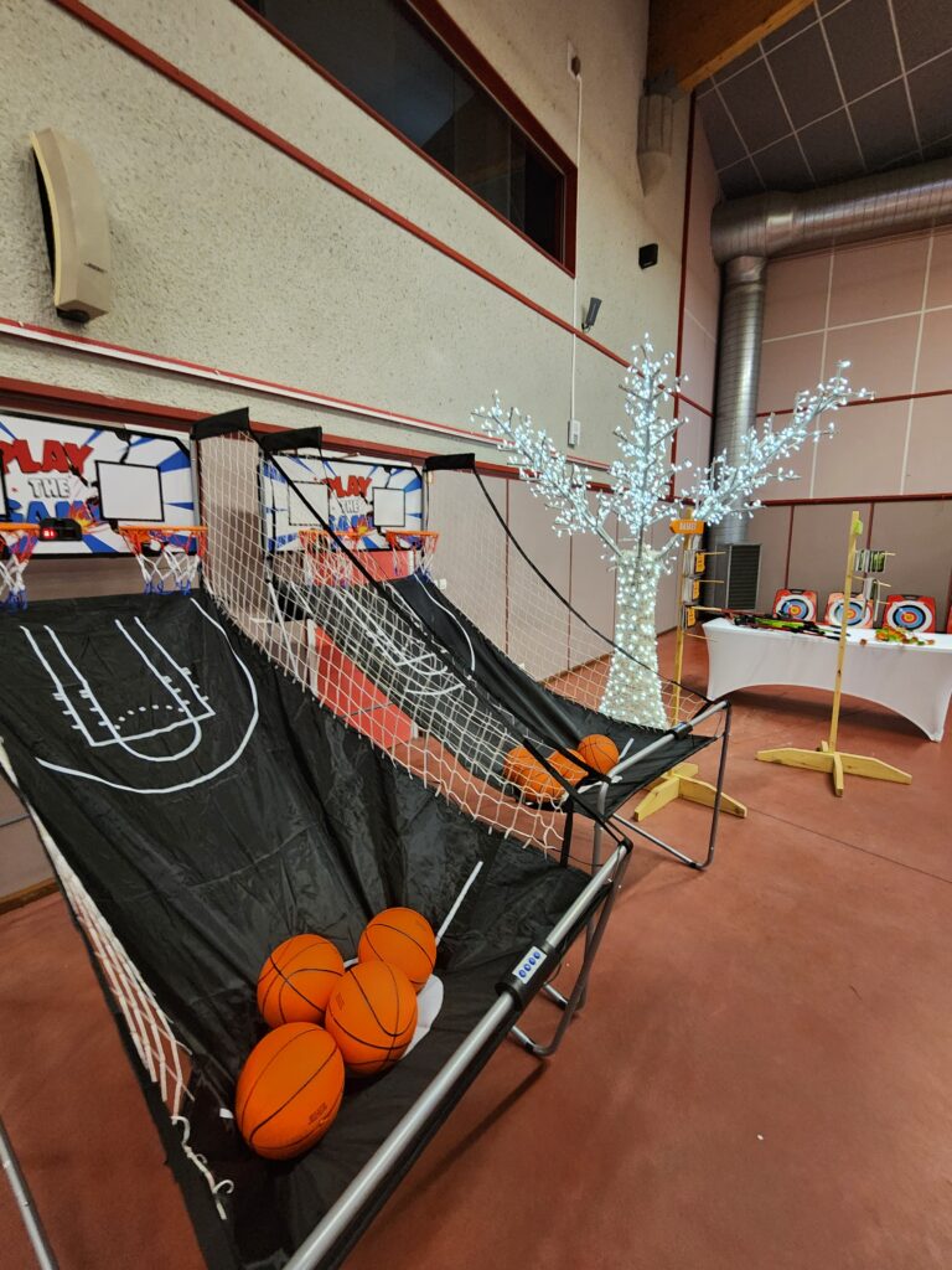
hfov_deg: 89.9
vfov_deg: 106.2
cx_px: 476
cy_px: 635
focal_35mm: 13
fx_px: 477
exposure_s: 1/25
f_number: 2.2
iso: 640
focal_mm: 2.2
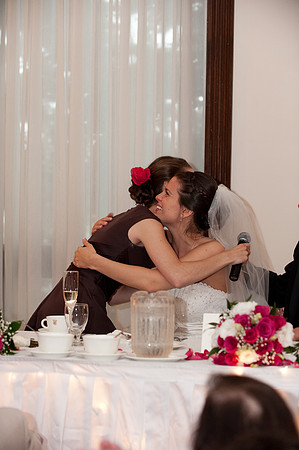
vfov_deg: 22.6
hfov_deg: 15.2
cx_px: 150
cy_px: 225
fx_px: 1124
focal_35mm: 90
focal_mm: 90
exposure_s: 1/60
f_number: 4.5
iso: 1250
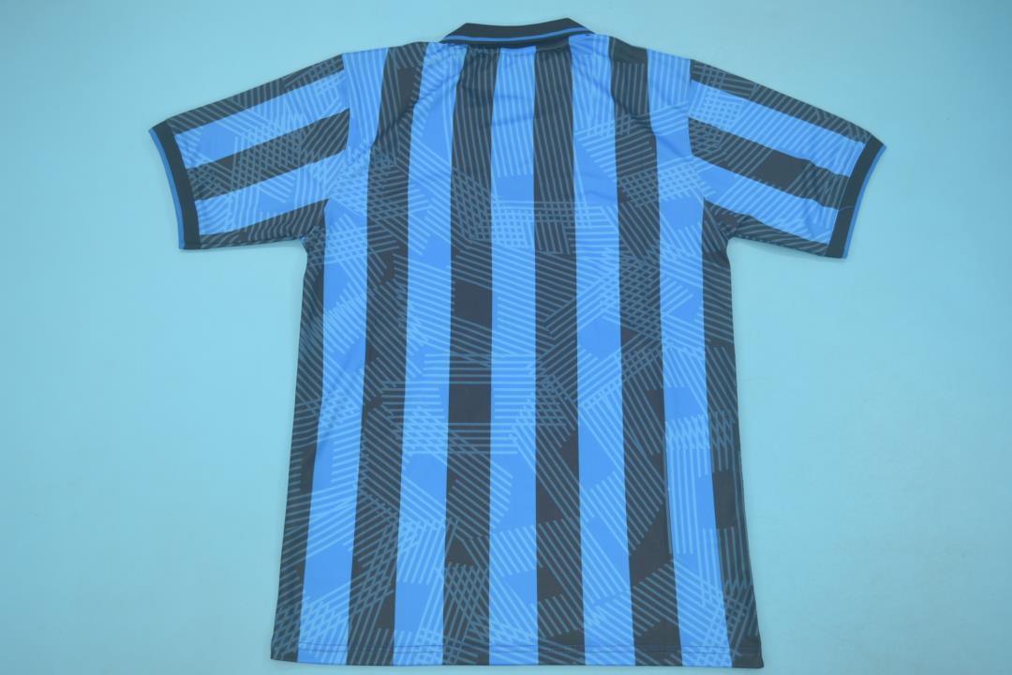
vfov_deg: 40.0
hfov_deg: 57.2
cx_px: 506
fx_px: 928
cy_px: 338
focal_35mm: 33
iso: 200
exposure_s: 1/100
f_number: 3.8
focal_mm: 22
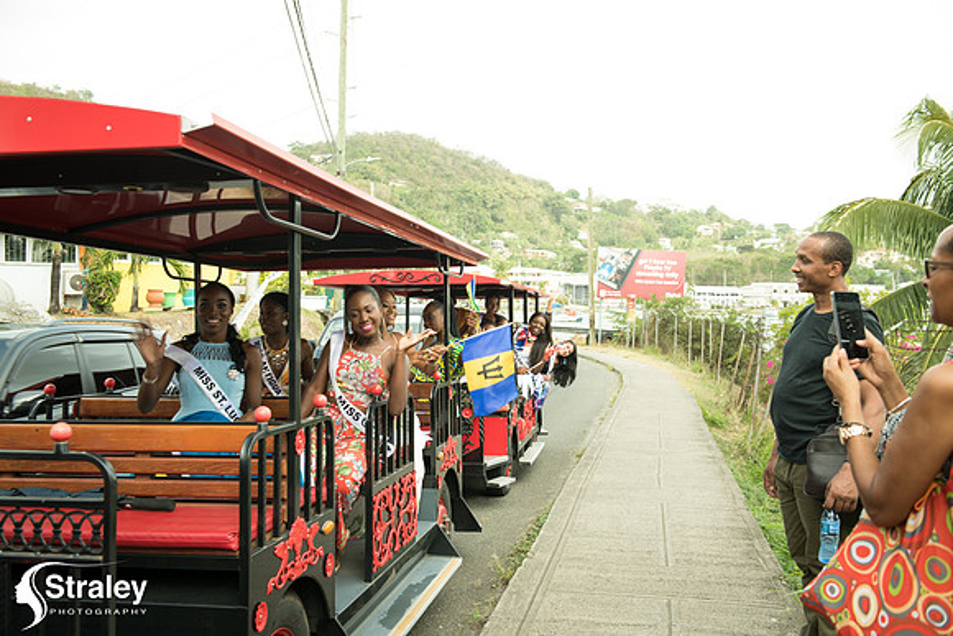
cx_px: 476
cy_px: 318
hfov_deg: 54.4
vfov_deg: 37.9
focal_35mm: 35
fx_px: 927
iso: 160
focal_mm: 35
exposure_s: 1/100
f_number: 5.6
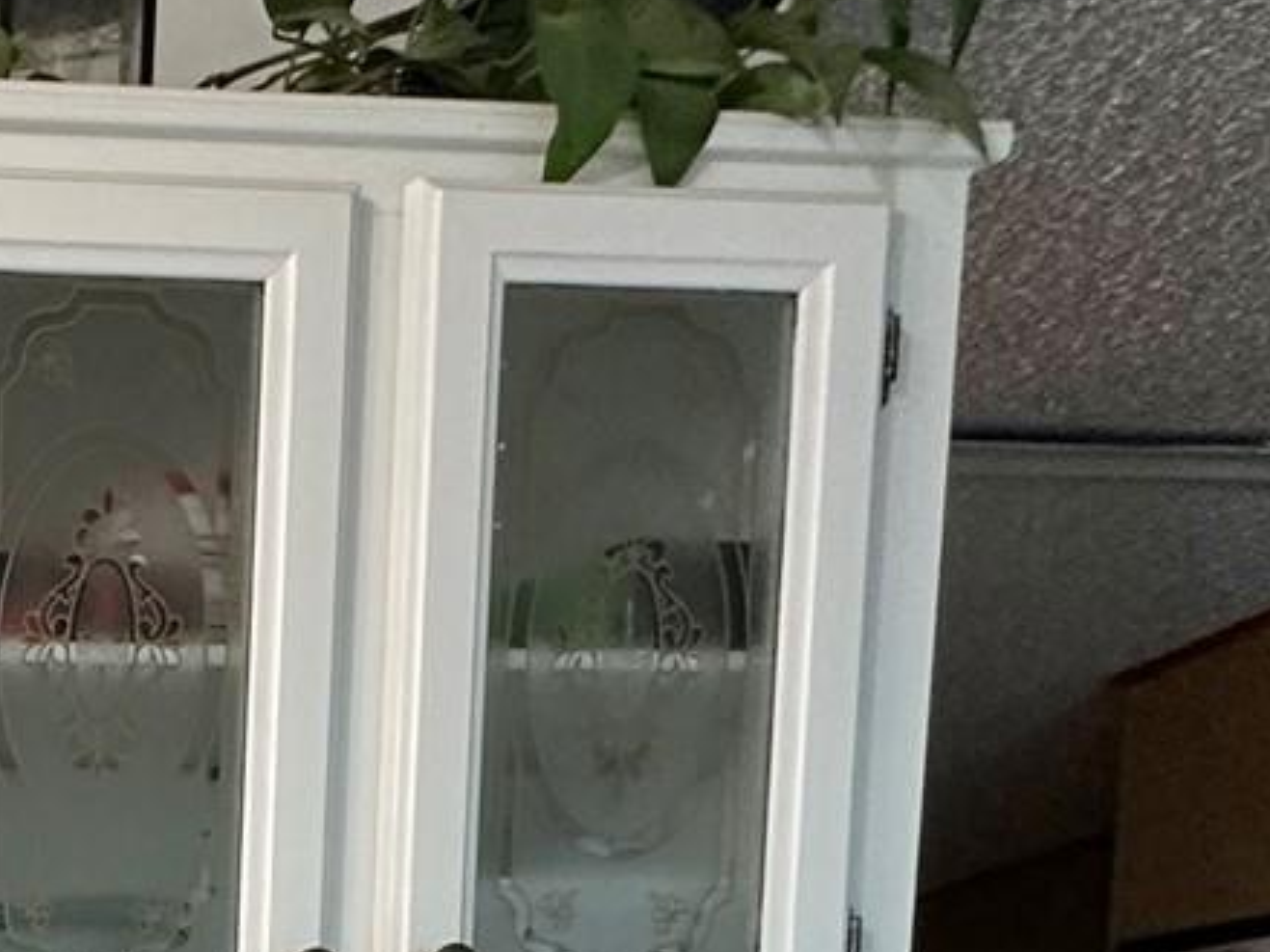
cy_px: 1458
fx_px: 1871
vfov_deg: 22.8
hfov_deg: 25.2
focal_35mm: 51
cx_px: -761
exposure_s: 1/60
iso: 320
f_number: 2.2
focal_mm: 2.22
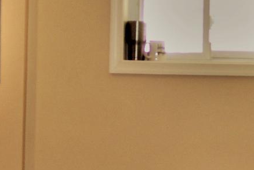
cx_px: 155
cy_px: 87
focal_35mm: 245
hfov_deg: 8.4
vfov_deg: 5.6
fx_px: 1733
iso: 200
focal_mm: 35
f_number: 2
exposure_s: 1/80
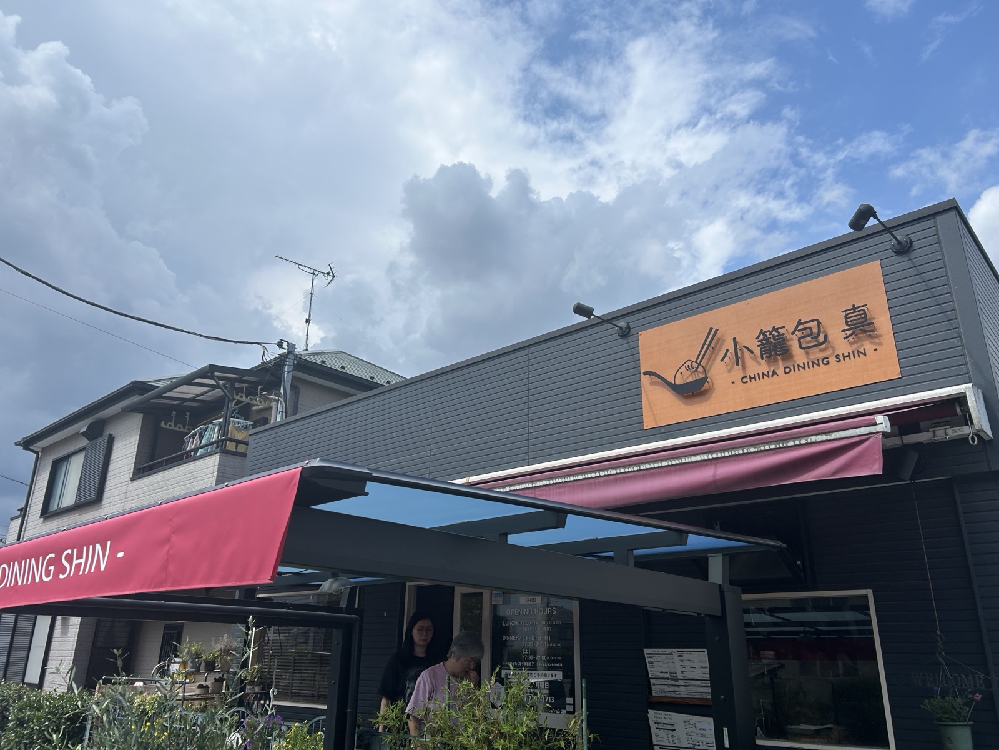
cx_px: 500
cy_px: 375
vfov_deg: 53.1
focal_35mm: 26
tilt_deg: +20.2
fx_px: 750
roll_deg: -0.8
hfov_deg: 67.3
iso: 50
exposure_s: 1/5319
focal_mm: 5.7
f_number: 1.5
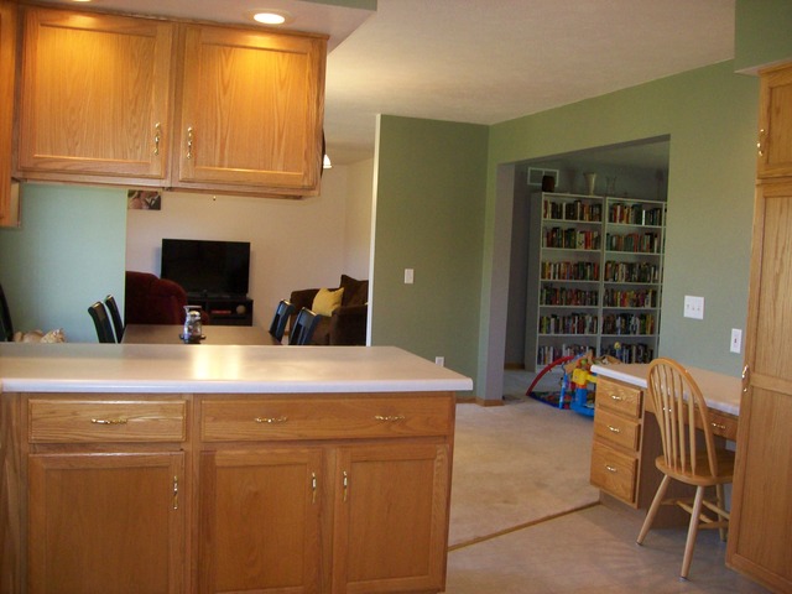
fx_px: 824
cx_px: 396
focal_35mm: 36
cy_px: 297
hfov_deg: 51.4
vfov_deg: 39.7
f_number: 2.7
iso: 200
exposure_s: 1/64
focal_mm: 6
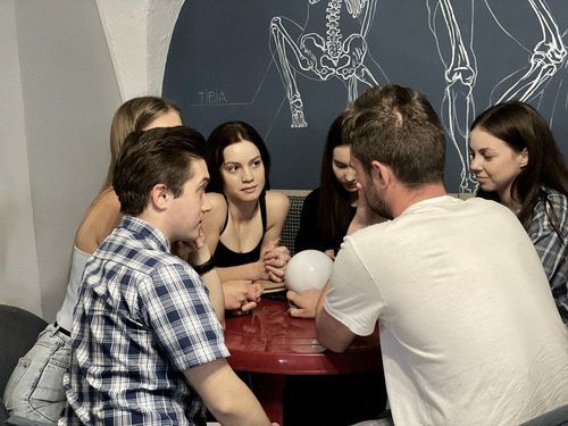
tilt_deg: -7.9
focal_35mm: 52
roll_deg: +2.8
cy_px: 213
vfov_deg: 28.0
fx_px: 853
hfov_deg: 36.8
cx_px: 284
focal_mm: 6
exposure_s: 1/25
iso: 400
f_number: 2
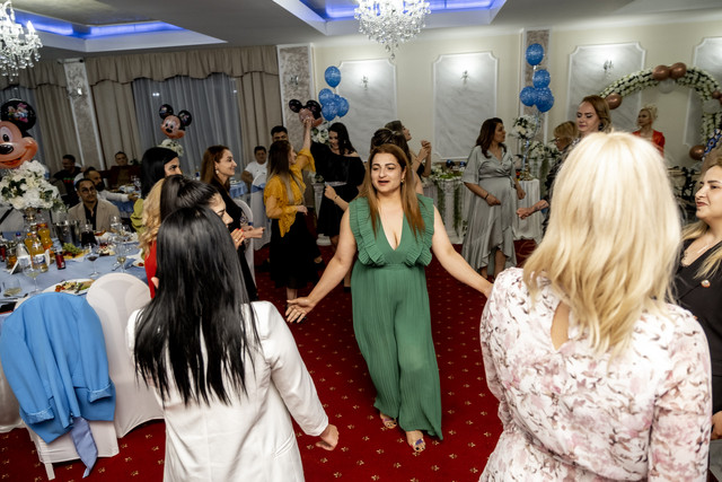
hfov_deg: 73.7
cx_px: 361
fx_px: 481
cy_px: 241
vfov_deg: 53.2
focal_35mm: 24
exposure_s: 1/160
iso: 1000
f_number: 2.8
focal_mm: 16
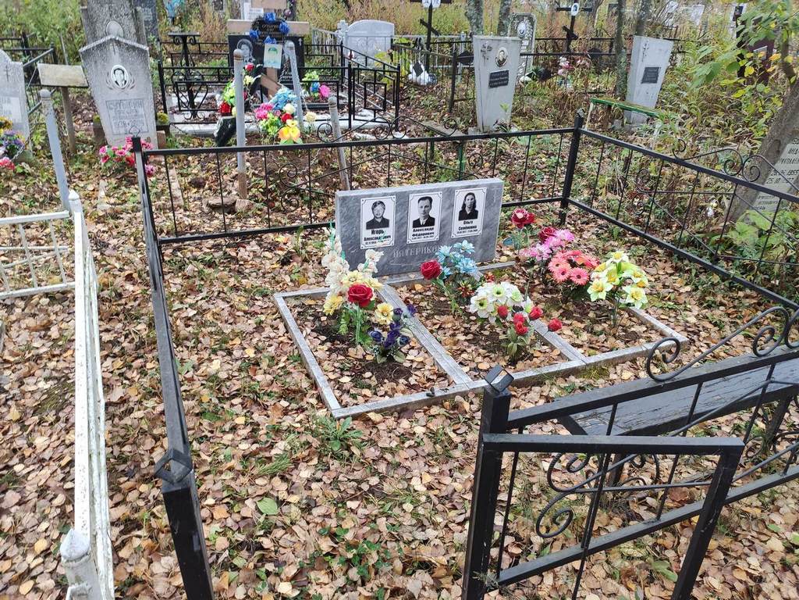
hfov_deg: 67.3
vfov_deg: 53.1
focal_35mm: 26
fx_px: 600
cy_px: 300
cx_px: 400
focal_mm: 4.77
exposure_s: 1/100
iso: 196
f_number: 1.75
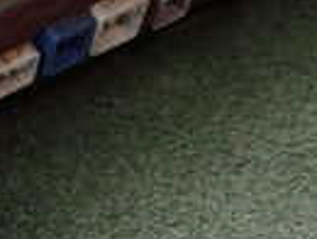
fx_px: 1266
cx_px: -32
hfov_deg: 14.0
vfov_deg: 10.5
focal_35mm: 138
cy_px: -78
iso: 200
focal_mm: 5.4
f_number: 2.3
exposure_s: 1/100
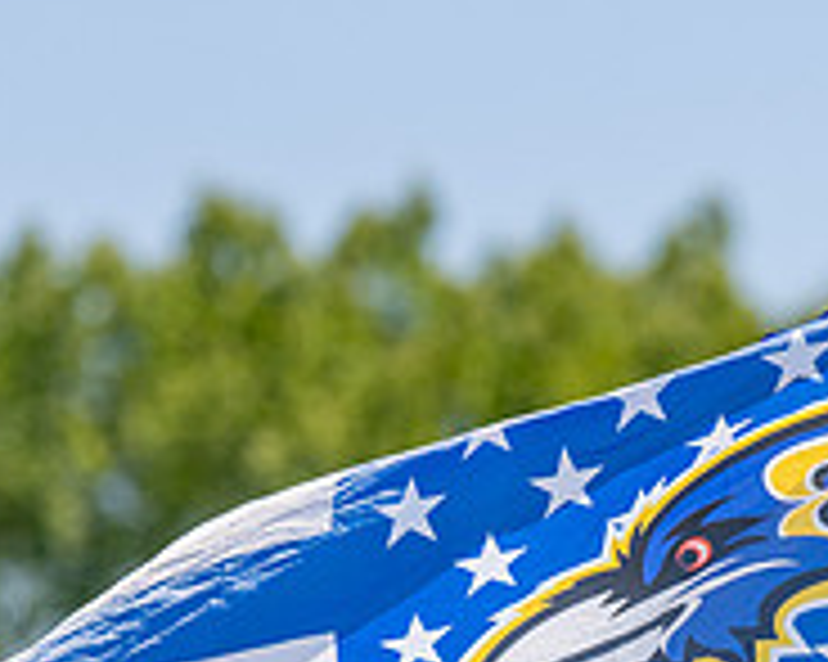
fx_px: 9160
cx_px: 635
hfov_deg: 5.2
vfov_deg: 4.1
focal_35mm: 374
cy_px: 864
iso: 125
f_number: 2.8
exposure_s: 1/2500
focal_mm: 100
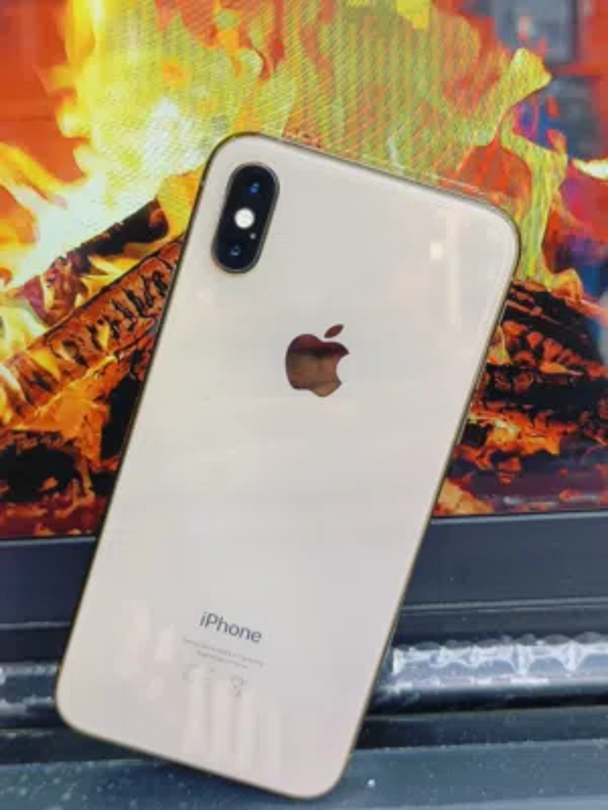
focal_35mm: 48
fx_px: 1124
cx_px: 304
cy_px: 405
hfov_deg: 30.3
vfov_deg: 39.7
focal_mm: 5.59
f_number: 1.8
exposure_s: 1/60
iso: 125
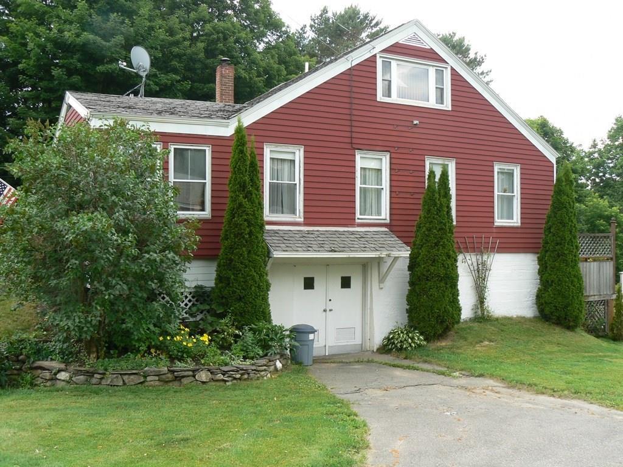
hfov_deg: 51.4
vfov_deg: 39.7
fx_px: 648
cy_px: 234
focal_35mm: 36
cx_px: 312
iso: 80
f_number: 4.5
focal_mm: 6
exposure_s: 1/100
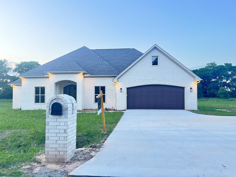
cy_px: 88
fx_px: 177
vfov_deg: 53.1
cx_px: 118
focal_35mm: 26
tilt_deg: +1.2
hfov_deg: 67.3
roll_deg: -0.3
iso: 125
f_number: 1.5
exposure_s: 1/60
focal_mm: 5.7
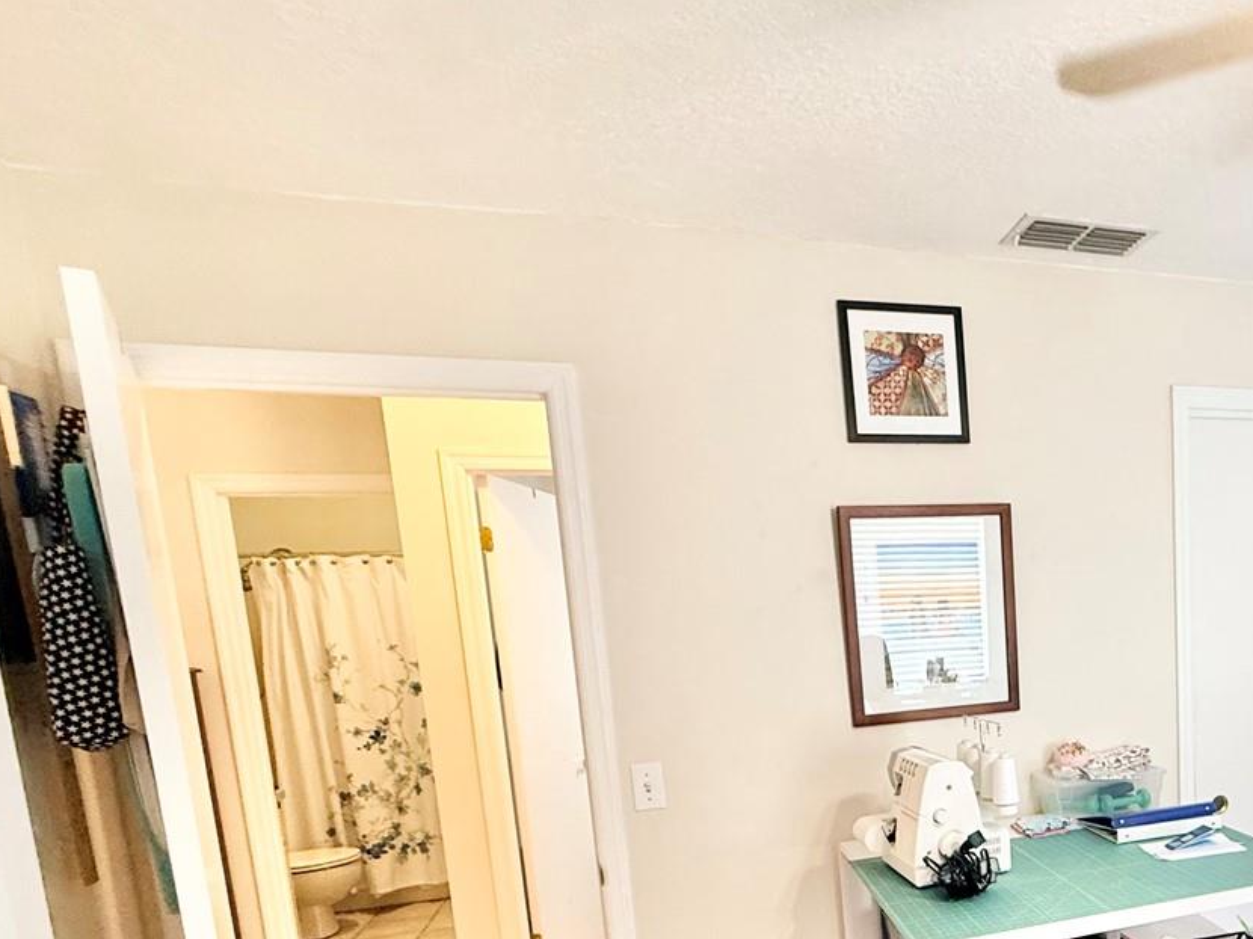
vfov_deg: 48.7
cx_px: 1070
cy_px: 735
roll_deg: +2.3
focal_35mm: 27
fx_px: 977
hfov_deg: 58.2
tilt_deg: -8.8
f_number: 2.2
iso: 250
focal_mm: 2.22
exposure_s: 1/60
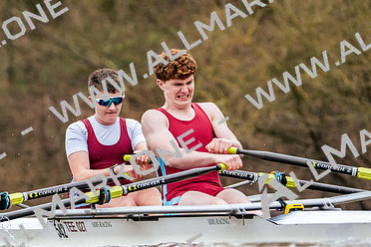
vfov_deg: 2.0
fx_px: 7203
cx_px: 173
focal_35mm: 699
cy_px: 126
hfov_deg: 3.0
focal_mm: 448
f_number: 6.3
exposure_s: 1/2000
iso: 5000
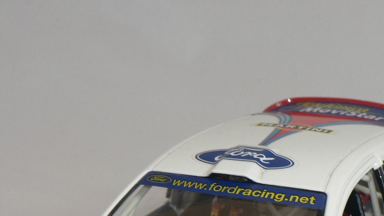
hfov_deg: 13.7
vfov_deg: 7.7
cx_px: 275
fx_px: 1588
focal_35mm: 156
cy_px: 282
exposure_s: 1/60
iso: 80
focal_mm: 11.2
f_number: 3.2
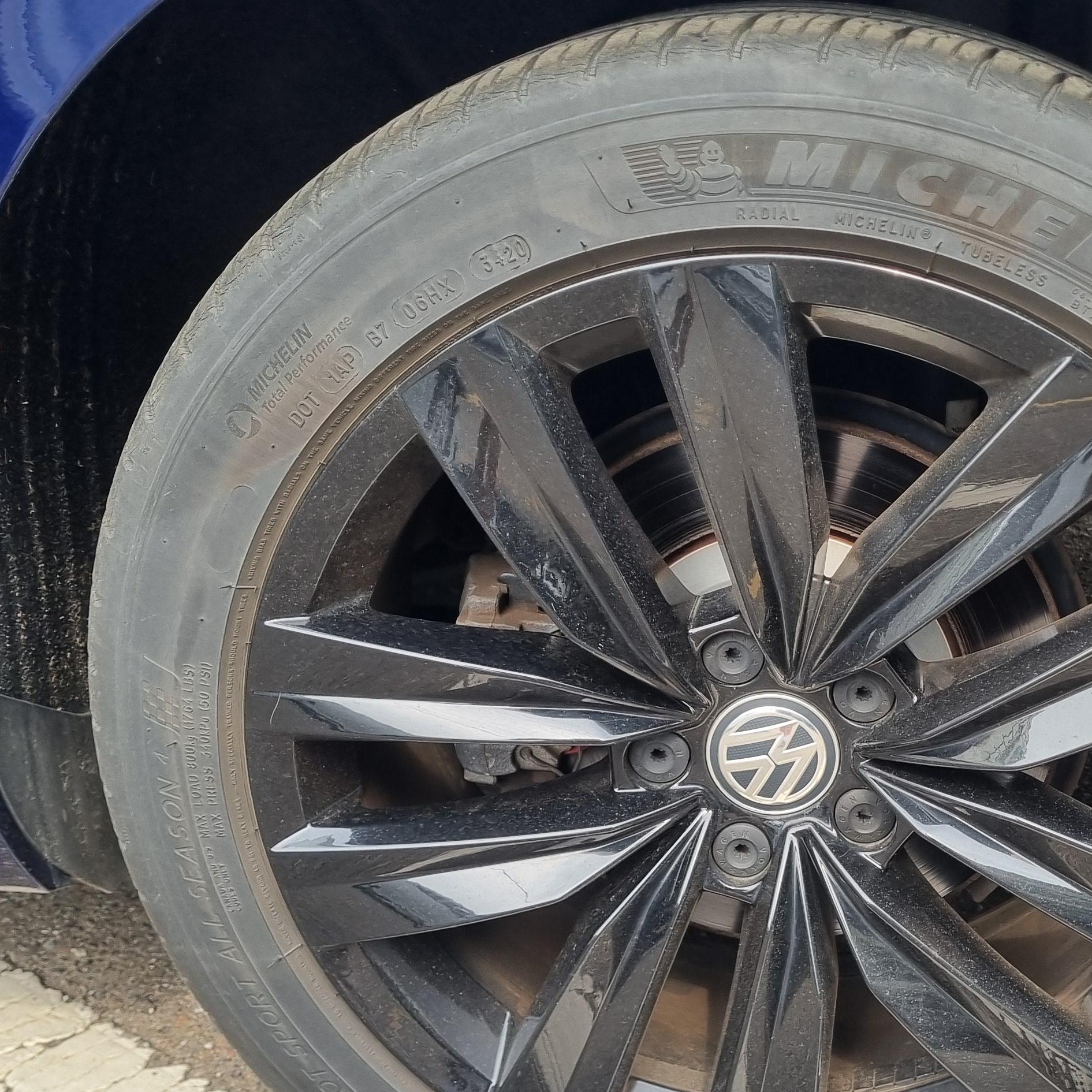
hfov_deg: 34.2
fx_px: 1749
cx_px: 771
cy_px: 728
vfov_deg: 34.4
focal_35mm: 49
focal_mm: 5.4
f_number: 1.8
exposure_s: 1/382
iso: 50
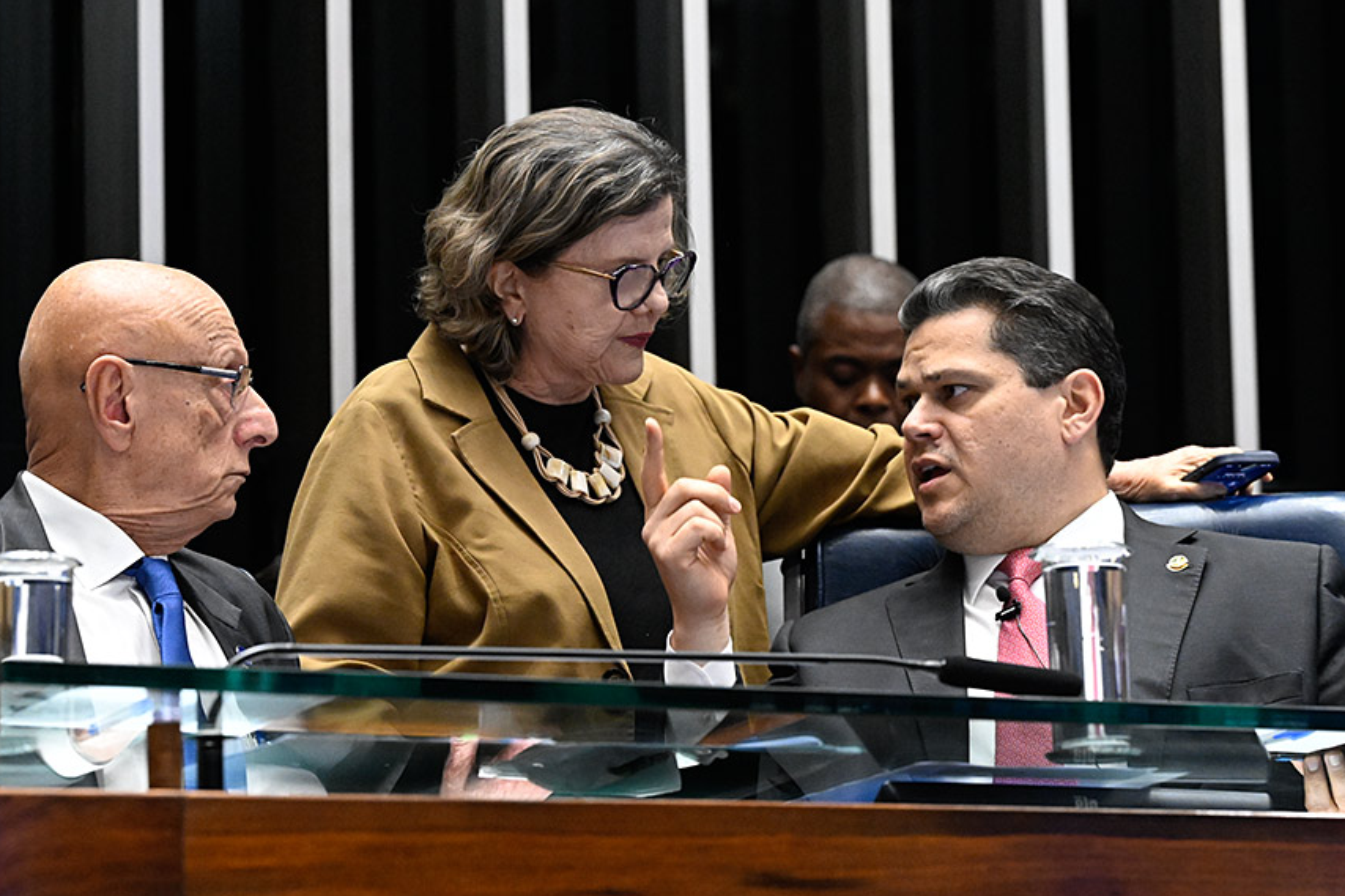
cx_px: 671
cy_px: 448
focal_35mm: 151
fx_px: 5640
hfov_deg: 13.6
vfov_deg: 9.1
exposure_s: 1/200
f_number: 4
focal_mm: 100
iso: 5000
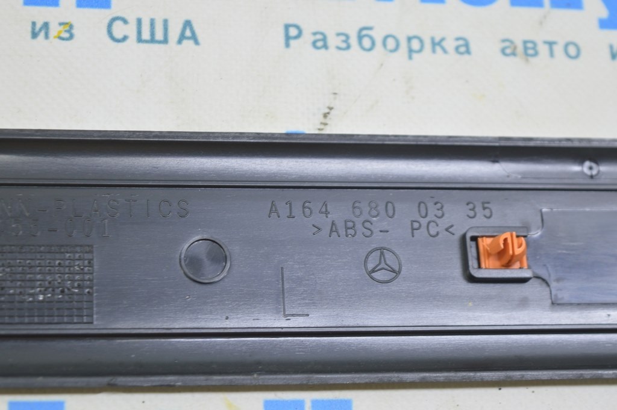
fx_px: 1413
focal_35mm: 82
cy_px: 205
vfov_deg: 16.5
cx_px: 308
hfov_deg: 24.6
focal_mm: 55
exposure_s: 1/15
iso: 400
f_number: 5.6
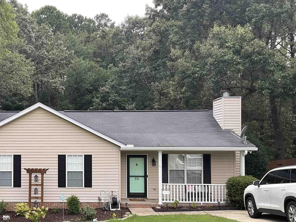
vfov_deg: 30.8
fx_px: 402
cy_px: 137
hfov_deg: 39.4
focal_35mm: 47
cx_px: 75
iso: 20
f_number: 1.8
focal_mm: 3
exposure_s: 1/122
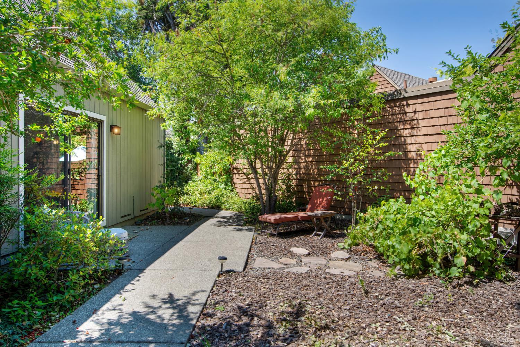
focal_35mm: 24
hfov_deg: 73.7
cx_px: 260
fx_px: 347
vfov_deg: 53.1
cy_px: 174
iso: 100
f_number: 7.1
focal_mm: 16
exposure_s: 1/200
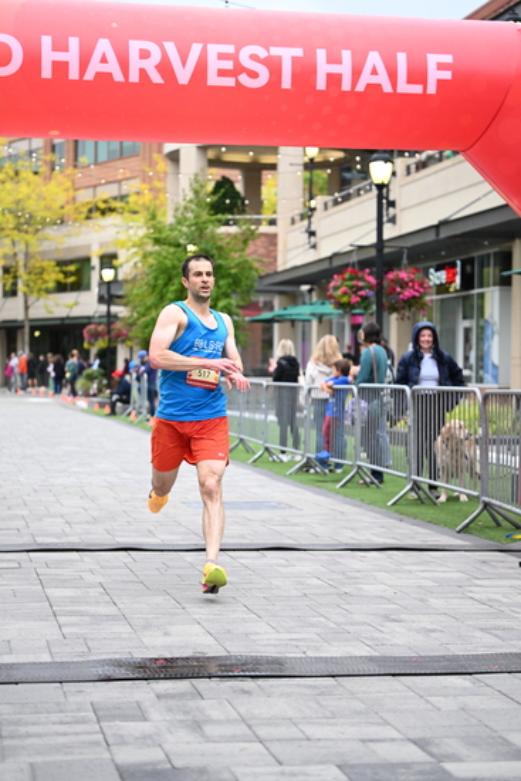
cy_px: 390
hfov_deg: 19.5
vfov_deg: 28.8
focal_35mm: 70
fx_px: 1519
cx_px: 260
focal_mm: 70
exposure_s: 1/1600
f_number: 2.8
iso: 1600
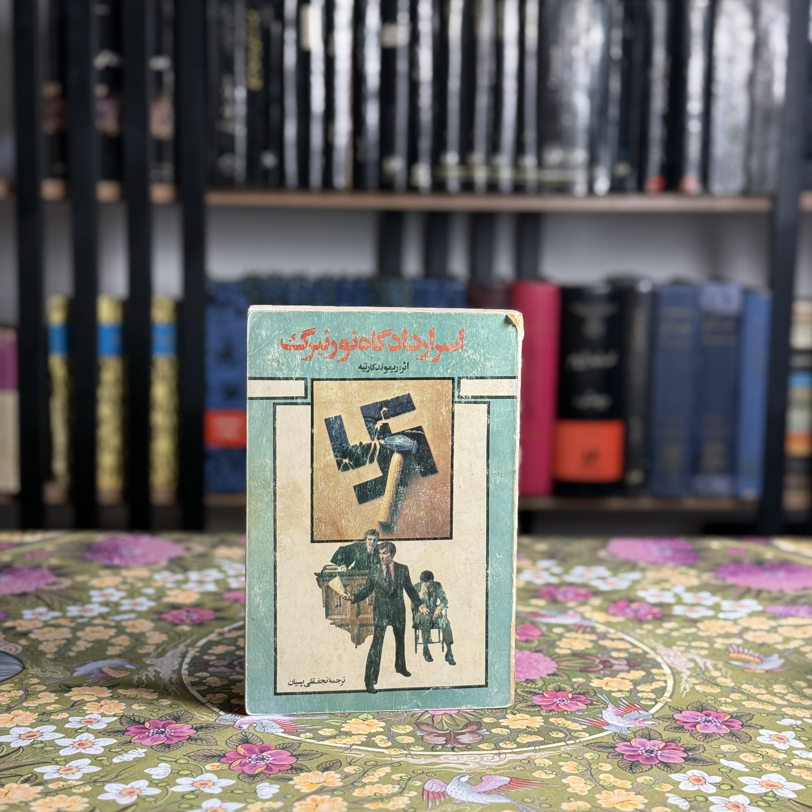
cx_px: 407
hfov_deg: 30.0
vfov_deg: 30.0
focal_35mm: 57
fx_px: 1513
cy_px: 375
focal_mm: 6.76
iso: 100
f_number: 1.78
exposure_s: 1/100
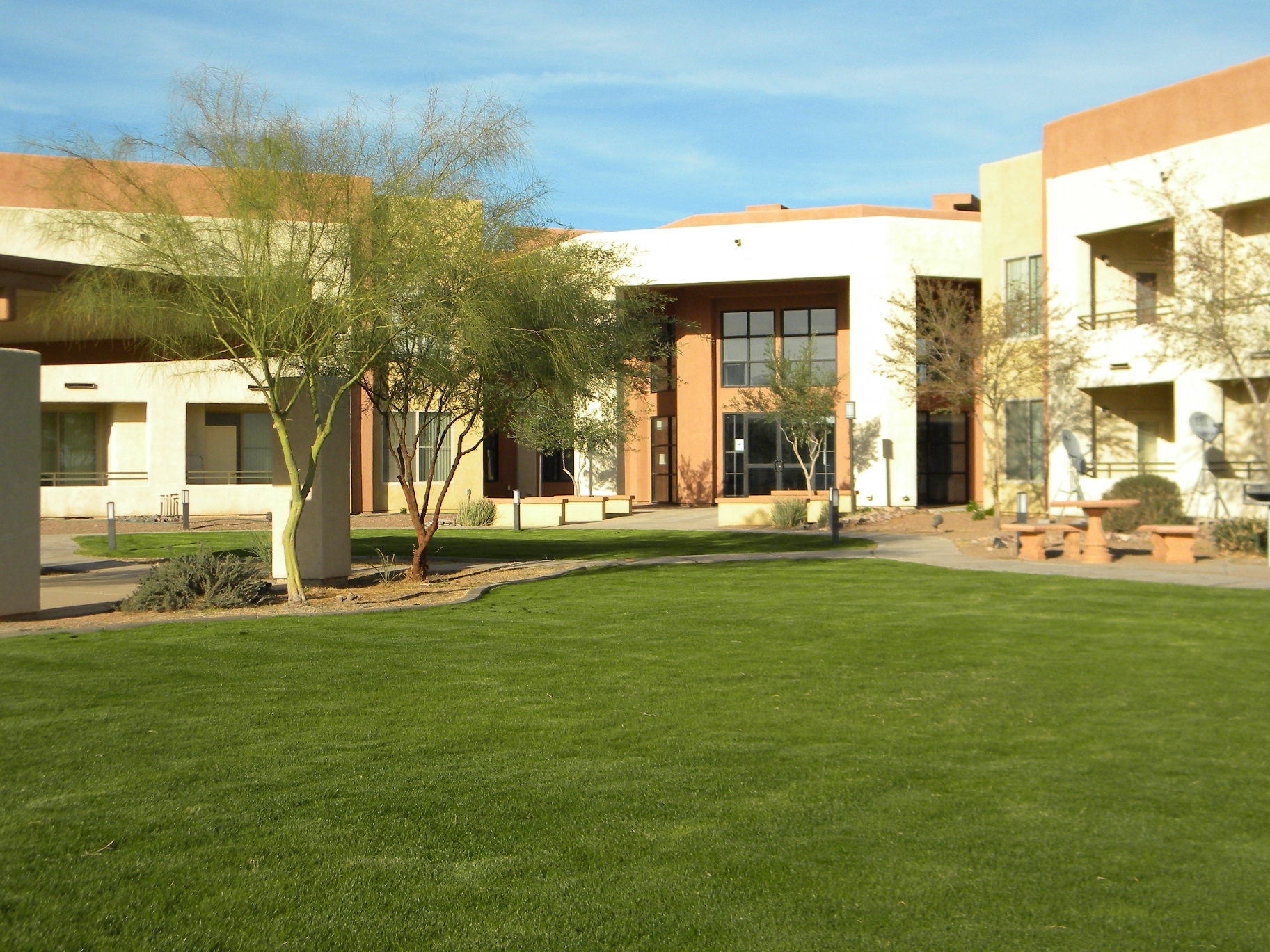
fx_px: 1688
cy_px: 501
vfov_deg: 31.5
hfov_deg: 41.2
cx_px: 679
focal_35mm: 46
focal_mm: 7.3
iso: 80
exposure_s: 1/223
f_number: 7.6
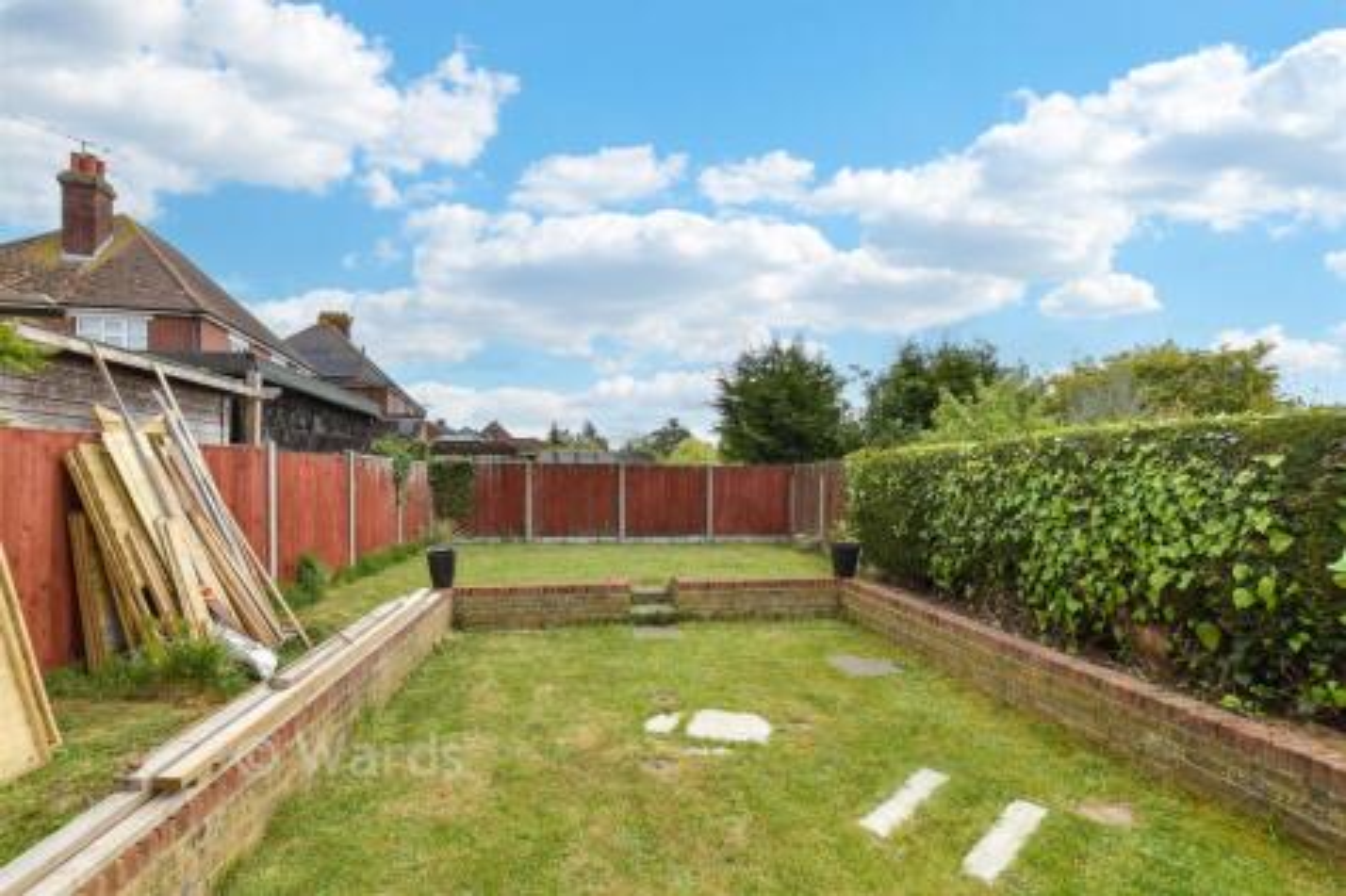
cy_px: 448
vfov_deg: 77.3
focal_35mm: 15
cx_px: 673
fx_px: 561
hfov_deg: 100.4
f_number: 8
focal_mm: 10
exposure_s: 1/200
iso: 160
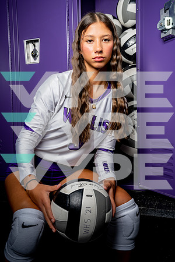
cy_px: 131
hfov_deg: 35.1
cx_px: 88
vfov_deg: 50.7
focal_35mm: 38
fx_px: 277
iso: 200
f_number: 4.5
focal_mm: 38
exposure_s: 1/250
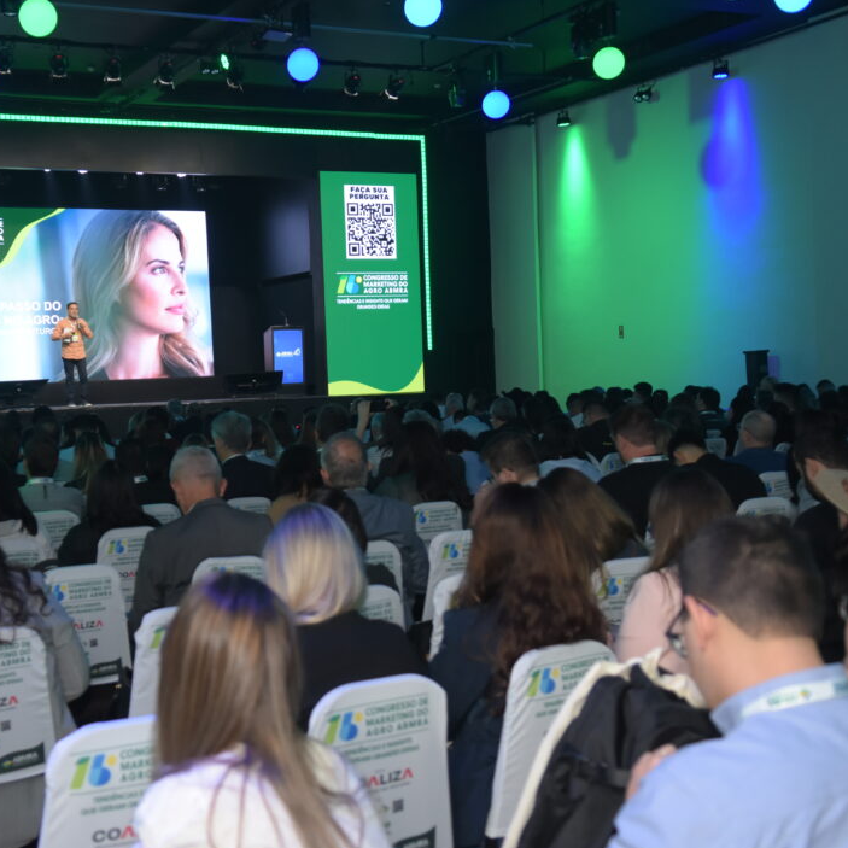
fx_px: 1303
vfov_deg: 36.1
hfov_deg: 35.6
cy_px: 422
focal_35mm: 47
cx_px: 269
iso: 1000
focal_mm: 24
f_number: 2.8
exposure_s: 1/200
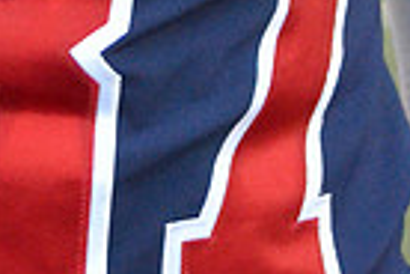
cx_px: 86
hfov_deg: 6.0
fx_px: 3930
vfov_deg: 3.9
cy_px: -503
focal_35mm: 345
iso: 3600
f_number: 4.5
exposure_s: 1/500
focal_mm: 55
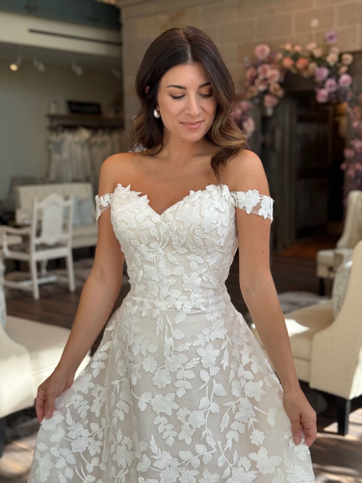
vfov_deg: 39.7
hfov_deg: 30.3
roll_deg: +0.3
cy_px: 242
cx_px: 181
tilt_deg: -6.8
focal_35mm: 48
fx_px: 669
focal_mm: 6.76
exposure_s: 1/1013
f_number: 1.78
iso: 80
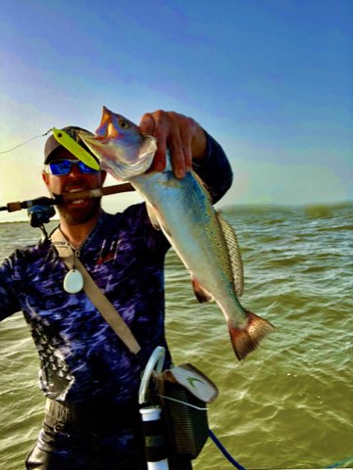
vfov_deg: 56.8
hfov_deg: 44.2
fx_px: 435
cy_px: 235
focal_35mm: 32
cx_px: 176
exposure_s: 1/341
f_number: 2.2
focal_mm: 2.87
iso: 20
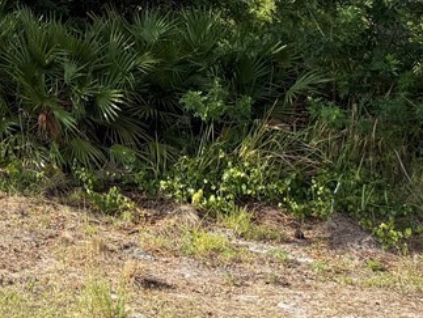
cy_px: -173
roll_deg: -2.3
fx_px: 930
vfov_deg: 17.3
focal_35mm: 76
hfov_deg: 22.9
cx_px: -124
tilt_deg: +10.7
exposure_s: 1/3145
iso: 100
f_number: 1.78
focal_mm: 6.76
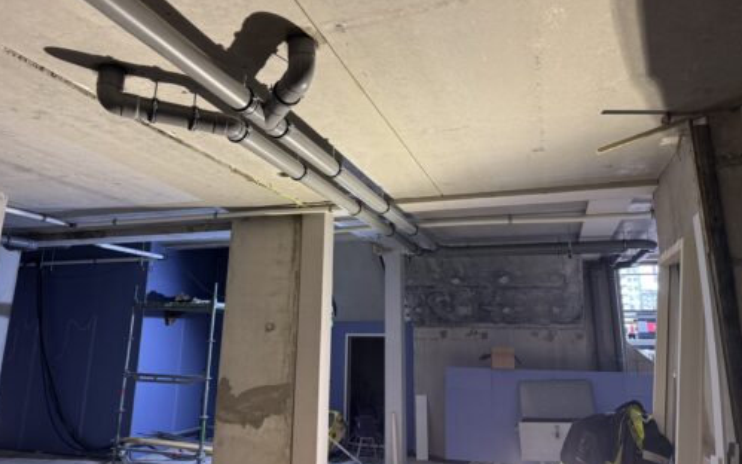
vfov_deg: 47.5
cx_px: 370
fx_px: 526
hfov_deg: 70.4
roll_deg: -0.3
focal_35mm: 26
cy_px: 198
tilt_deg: +14.3
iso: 400
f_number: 1.78
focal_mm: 6.76
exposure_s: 1/50
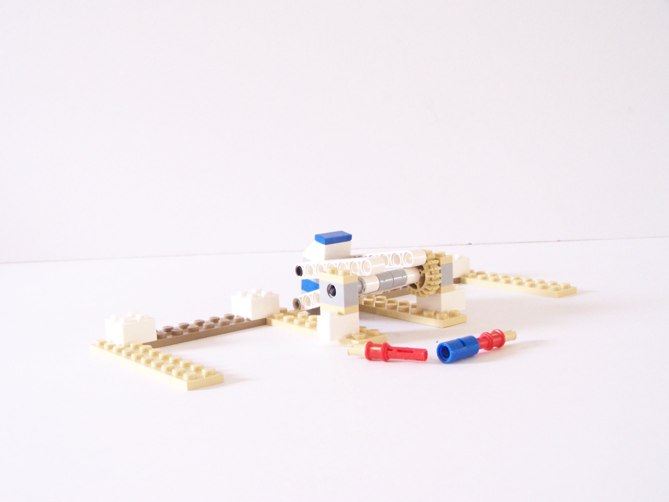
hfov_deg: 37.5
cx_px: 334
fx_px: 986
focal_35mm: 51
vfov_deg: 28.6
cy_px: 251
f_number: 4
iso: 400
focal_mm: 8.5
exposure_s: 1/6
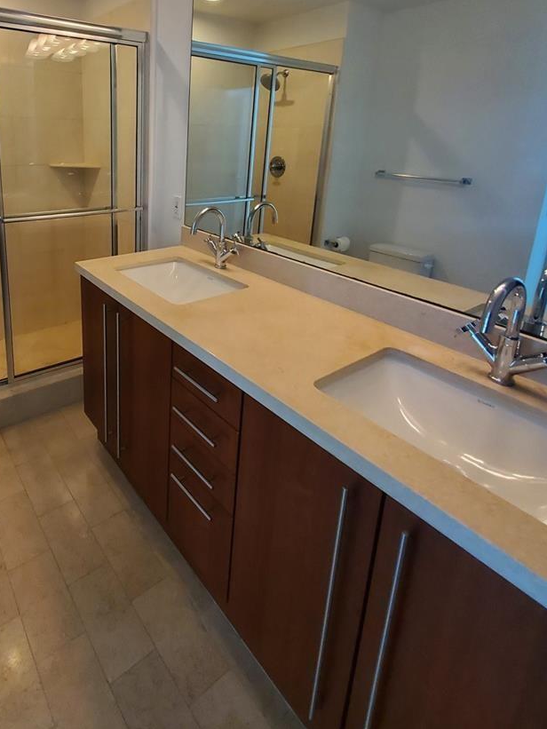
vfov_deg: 81.3
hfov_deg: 66.1
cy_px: 234
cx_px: 166
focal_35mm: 19
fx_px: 400
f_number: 2.2
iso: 160
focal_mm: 1.8
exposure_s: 1/60
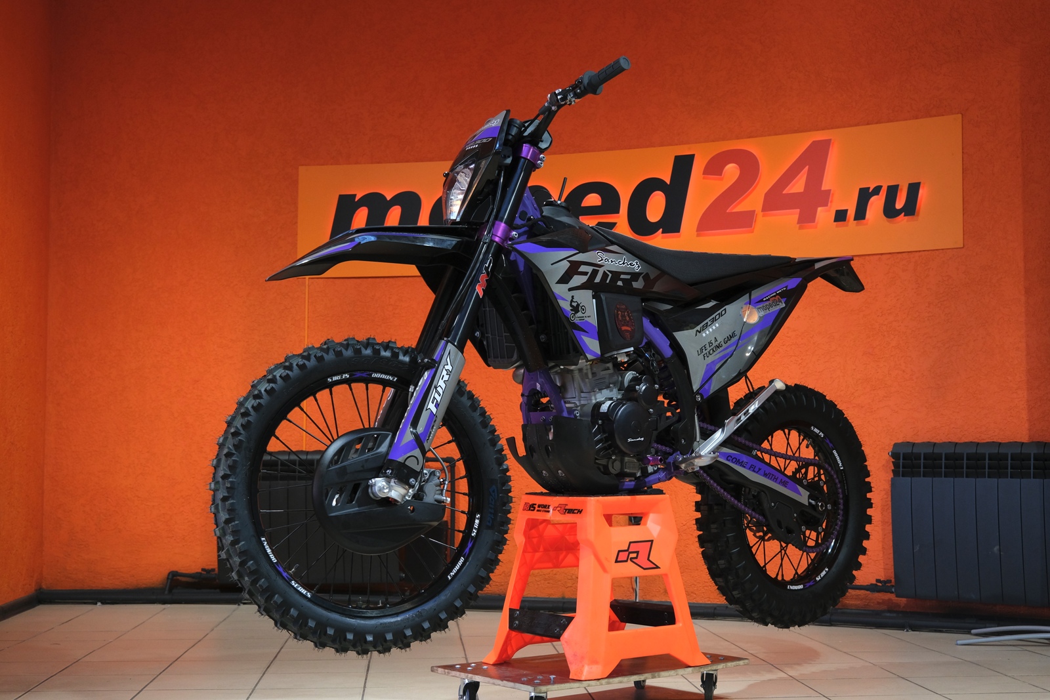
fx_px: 1429
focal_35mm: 49
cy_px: 350
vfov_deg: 27.5
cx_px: 525
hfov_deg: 40.3
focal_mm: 32.5
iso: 1250
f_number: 4
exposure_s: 1/100
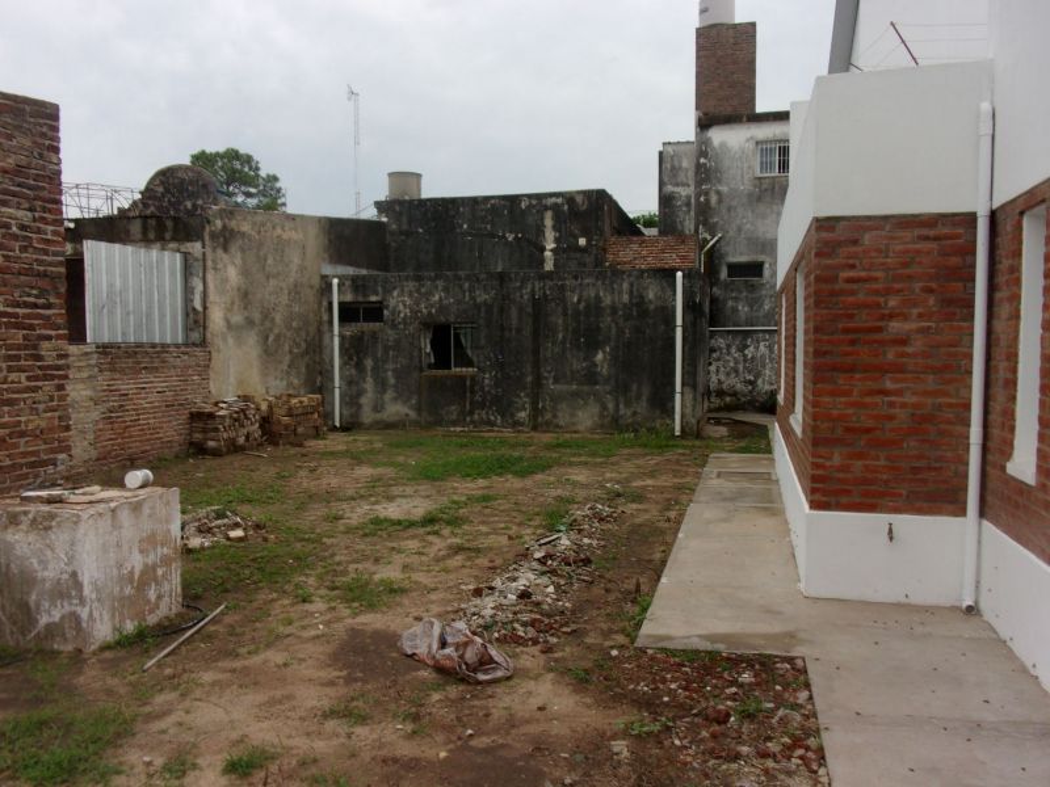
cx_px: 525
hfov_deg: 63.4
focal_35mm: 28
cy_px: 394
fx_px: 849
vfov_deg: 49.7
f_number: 10.8
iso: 80
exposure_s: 1/58
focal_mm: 5.1
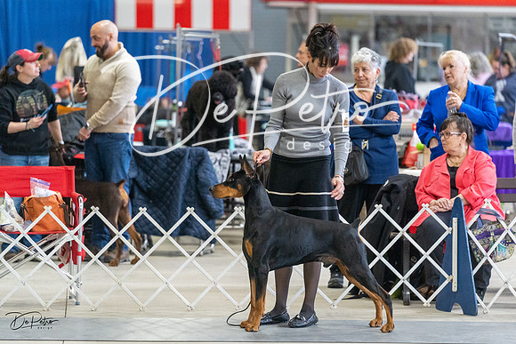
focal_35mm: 200
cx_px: 258
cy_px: 172
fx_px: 2867
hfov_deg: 10.3
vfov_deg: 6.9
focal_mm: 200
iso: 6400
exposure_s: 1/320
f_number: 4
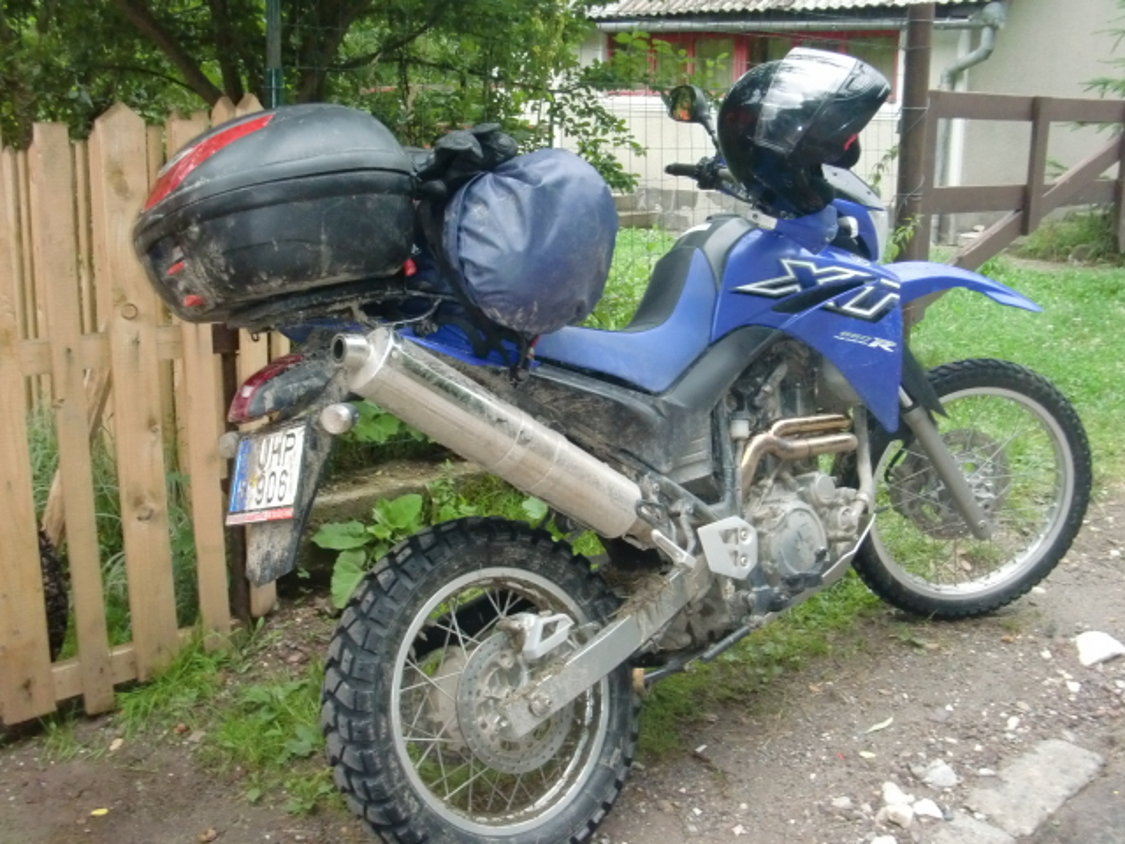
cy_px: 422
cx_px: 562
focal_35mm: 38
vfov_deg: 37.7
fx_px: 1235
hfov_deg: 49.0
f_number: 3.9
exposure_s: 1/60
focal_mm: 6.66
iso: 400
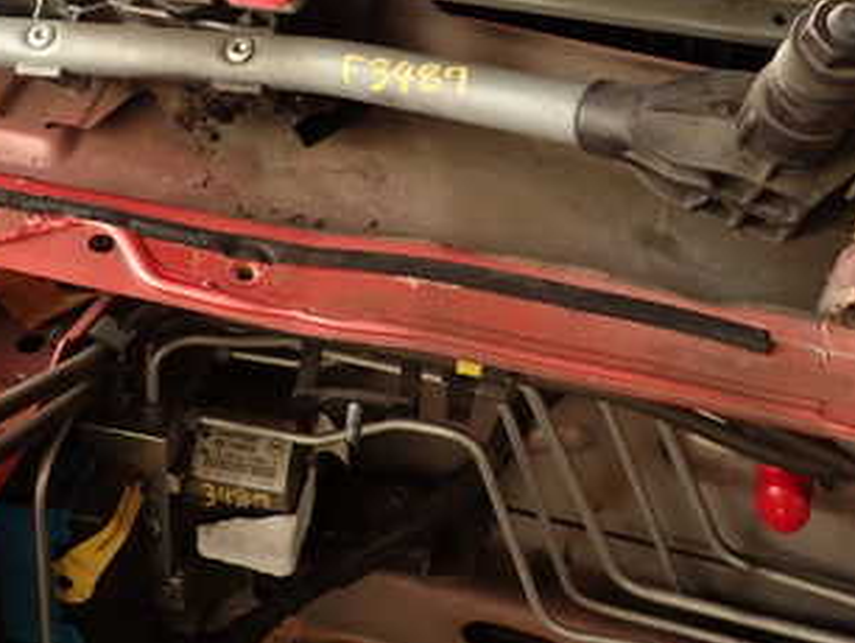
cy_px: 87
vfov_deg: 28.7
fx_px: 1211
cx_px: 263
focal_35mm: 49
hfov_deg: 38.3
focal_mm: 4.5
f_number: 2
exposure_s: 1/60
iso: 100
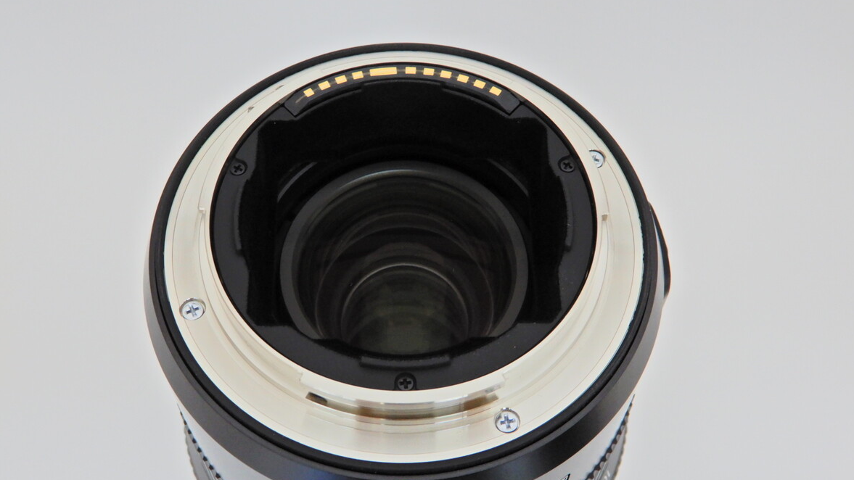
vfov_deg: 23.9
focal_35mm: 50
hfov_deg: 41.3
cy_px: 299
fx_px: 1132
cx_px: 422
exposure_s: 1/30
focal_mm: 8
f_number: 4
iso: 250
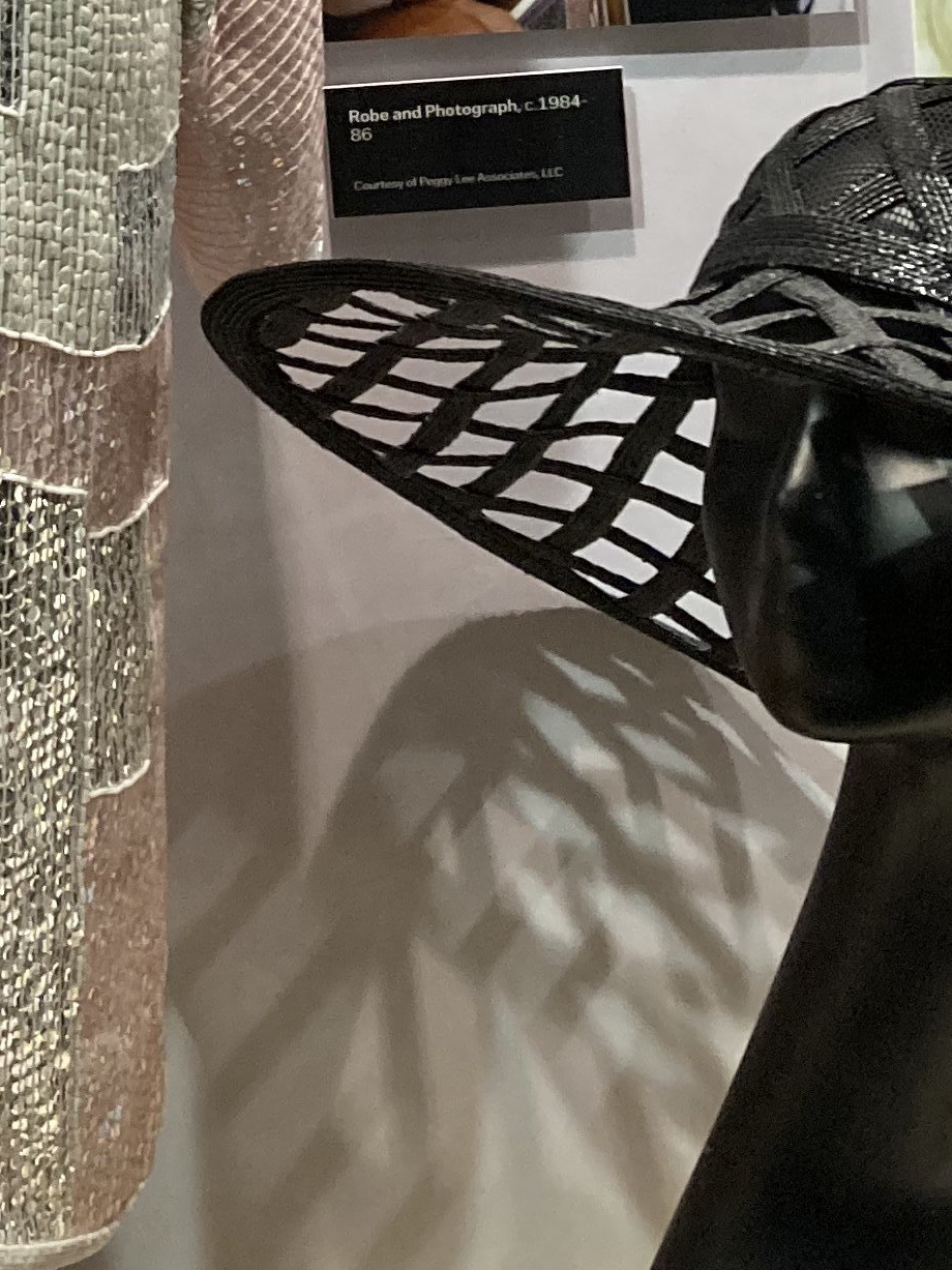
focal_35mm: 92
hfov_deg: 15.4
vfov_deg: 19.6
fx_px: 3374
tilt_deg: -3.3
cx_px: -227
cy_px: -377
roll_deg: +3.5
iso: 160
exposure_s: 1/60
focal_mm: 3.99
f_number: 1.8
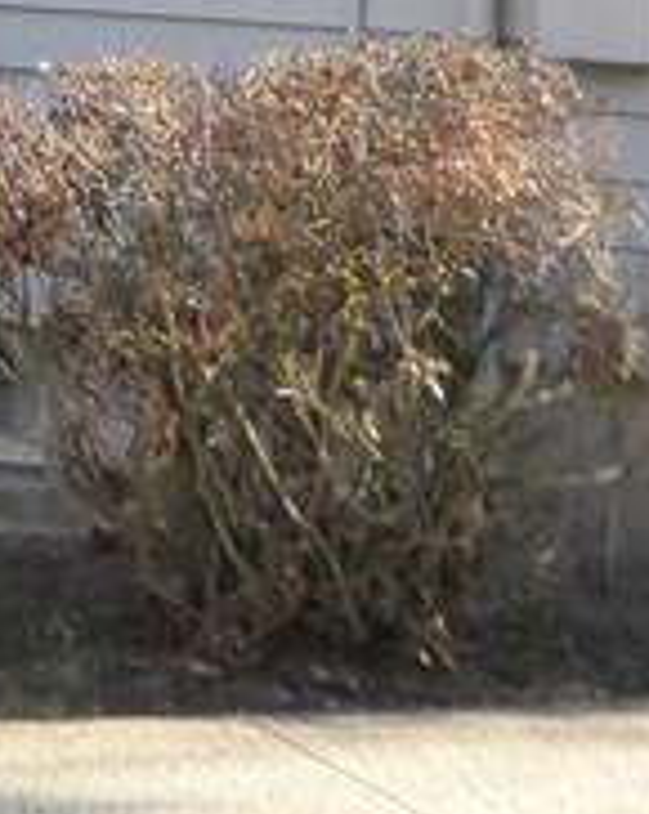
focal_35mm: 187
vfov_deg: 9.7
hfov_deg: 7.7
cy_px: -760
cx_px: -837
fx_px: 4501
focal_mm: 5.8
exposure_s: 1/125
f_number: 3.6
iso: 200
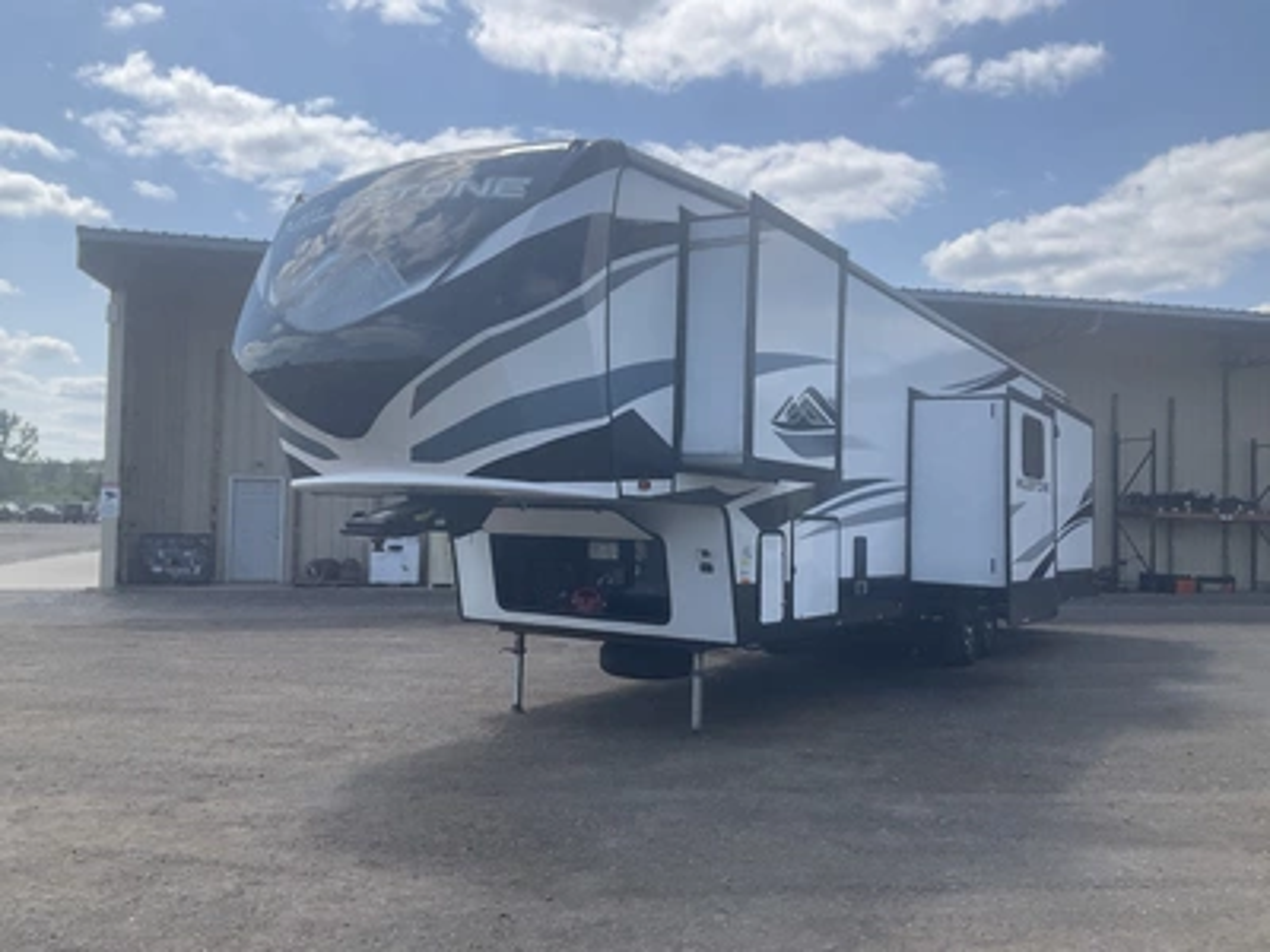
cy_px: 476
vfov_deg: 48.2
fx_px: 1064
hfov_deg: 61.7
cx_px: 635
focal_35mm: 29
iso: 25
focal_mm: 3
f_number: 1.8
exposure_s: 1/1786
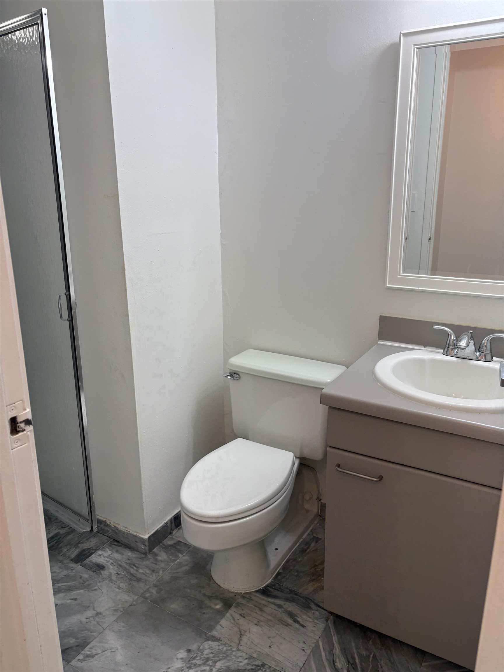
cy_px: 336
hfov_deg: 53.1
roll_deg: +1.3
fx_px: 505
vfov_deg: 67.3
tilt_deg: -13.7
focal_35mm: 26
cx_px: 252
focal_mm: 5.96
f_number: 1.6
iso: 80
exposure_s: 1/120
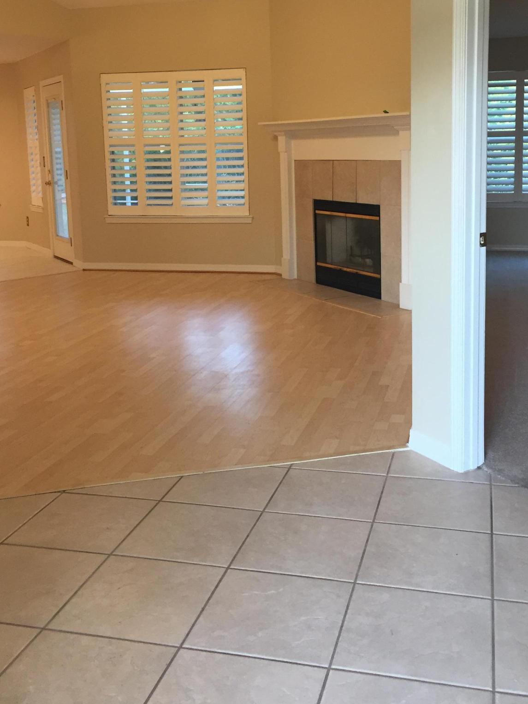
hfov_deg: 37.7
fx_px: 773
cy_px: 254
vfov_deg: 48.4
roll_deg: +1.0
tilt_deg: -7.4
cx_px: 287
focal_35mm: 38
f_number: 2.2
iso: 40
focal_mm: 4.15
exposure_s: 1/30
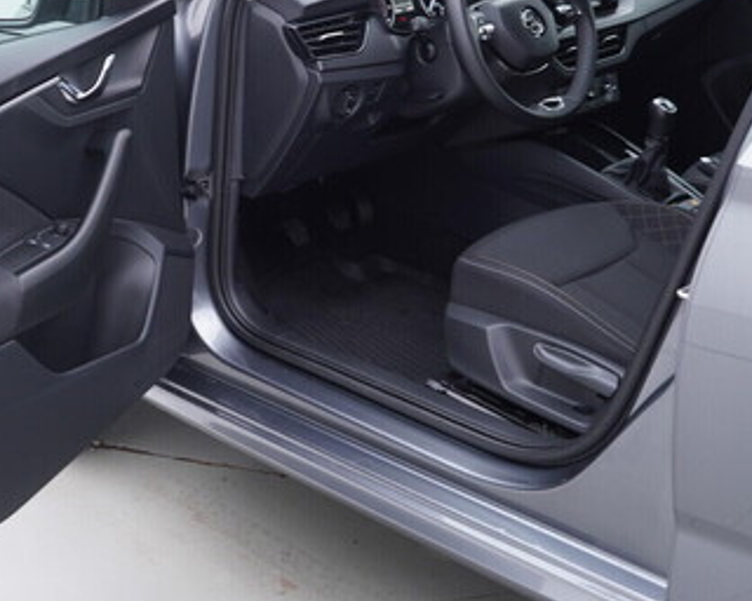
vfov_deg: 26.2
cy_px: 245
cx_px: 216
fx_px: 1291
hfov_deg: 32.0
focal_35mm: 58
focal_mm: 24
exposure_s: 1/40
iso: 125
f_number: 2.8
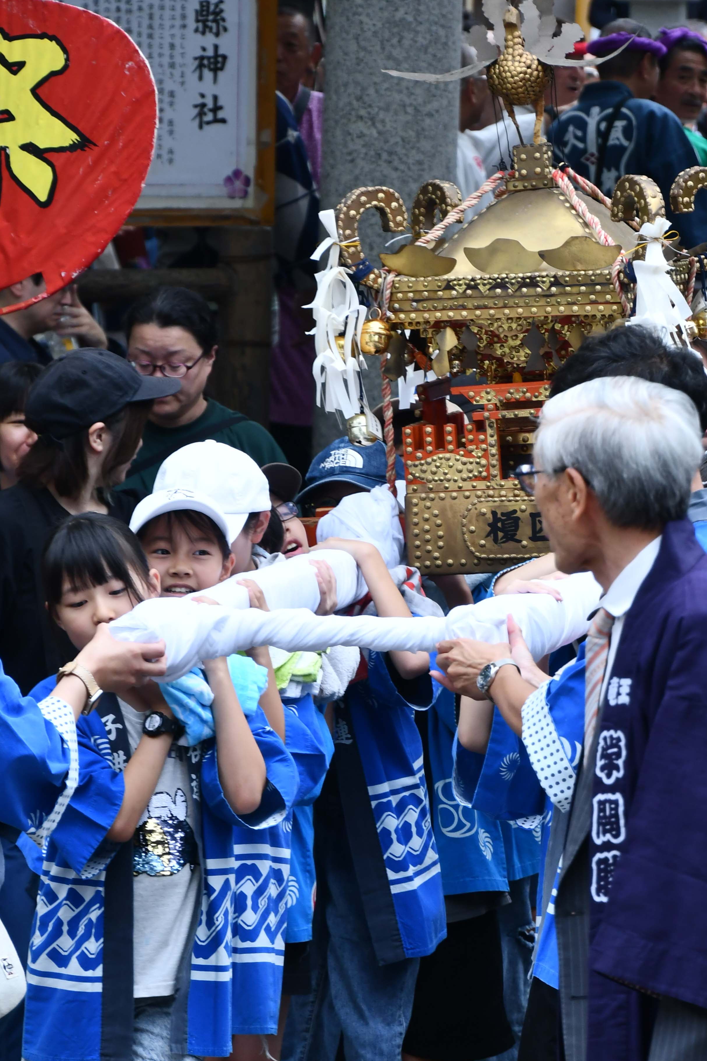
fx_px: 7866
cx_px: 509
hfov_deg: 5.1
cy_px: 615
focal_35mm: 267
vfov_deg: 7.7
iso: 500
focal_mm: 116
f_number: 7.1
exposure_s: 1/320
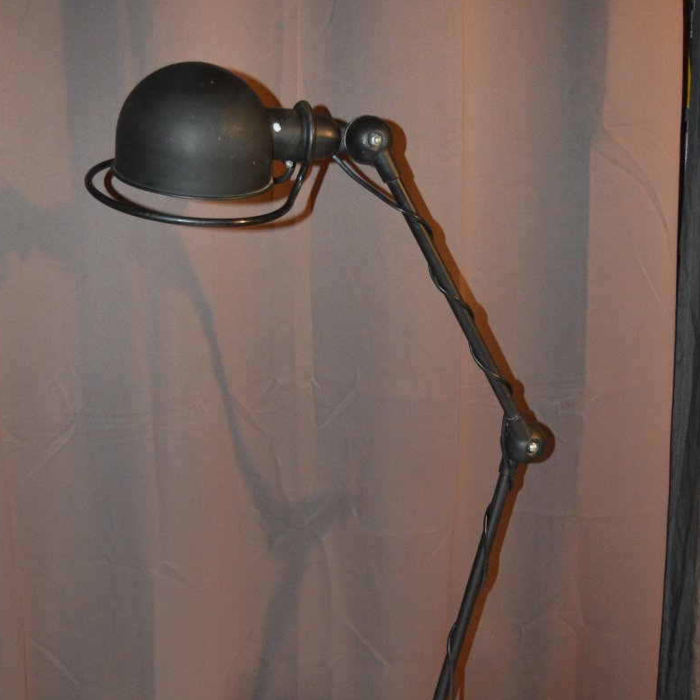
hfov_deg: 39.2
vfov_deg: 39.0
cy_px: 423
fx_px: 984
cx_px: 346
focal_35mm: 43
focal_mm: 22
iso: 3200
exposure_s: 1/60
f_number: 3.5
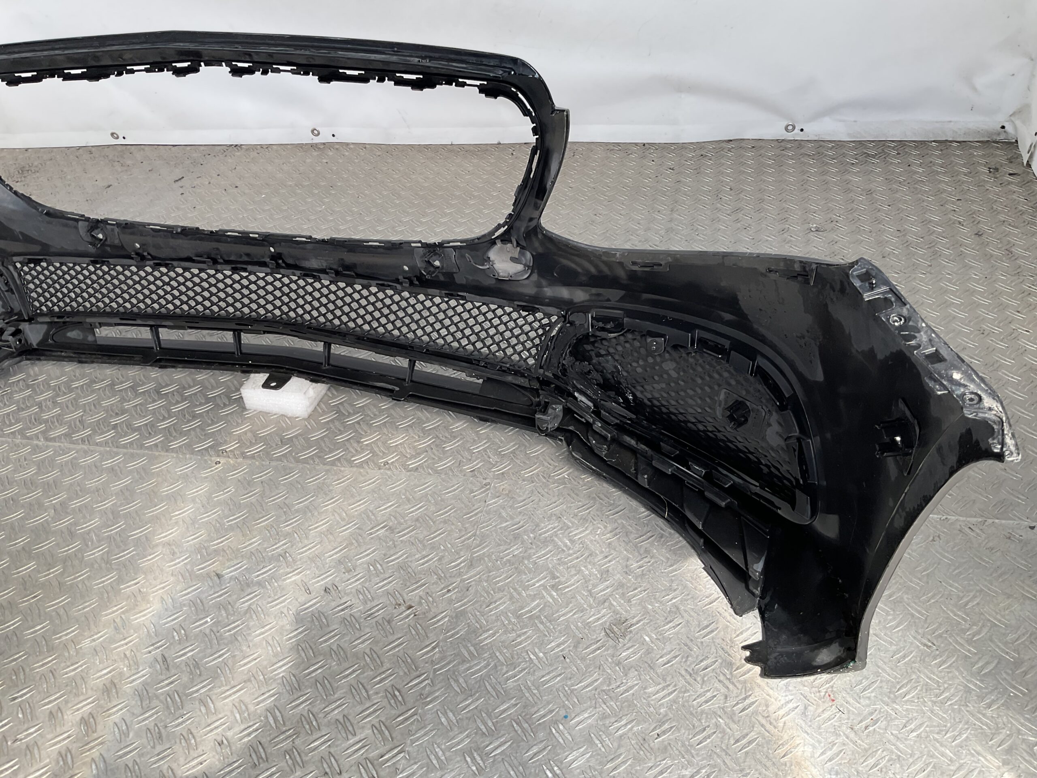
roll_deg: +5.6
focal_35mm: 29
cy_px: 389
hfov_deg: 61.7
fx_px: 869
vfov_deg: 48.2
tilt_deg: -38.2
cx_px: 518
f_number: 1.8
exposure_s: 1/342
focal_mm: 3
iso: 16
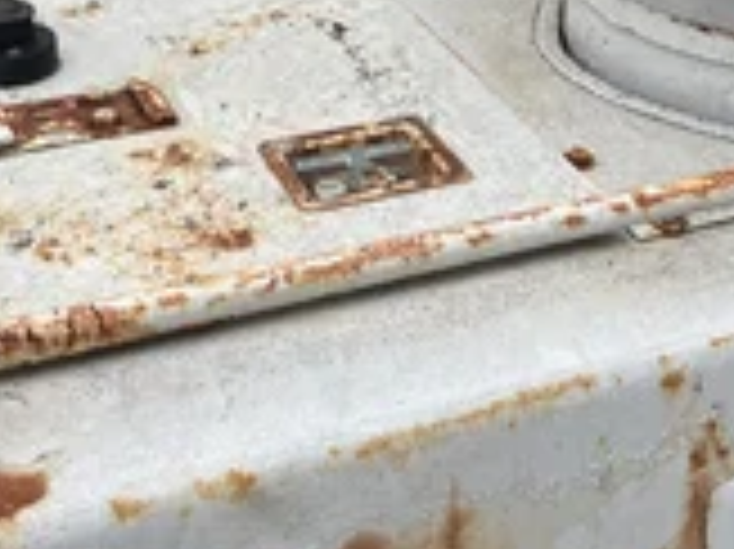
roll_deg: +1.1
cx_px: 446
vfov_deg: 22.0
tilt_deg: -26.3
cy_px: -4
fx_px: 1356
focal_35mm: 64
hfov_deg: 30.2
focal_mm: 5.1
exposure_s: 1/4149
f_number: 1.6
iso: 50
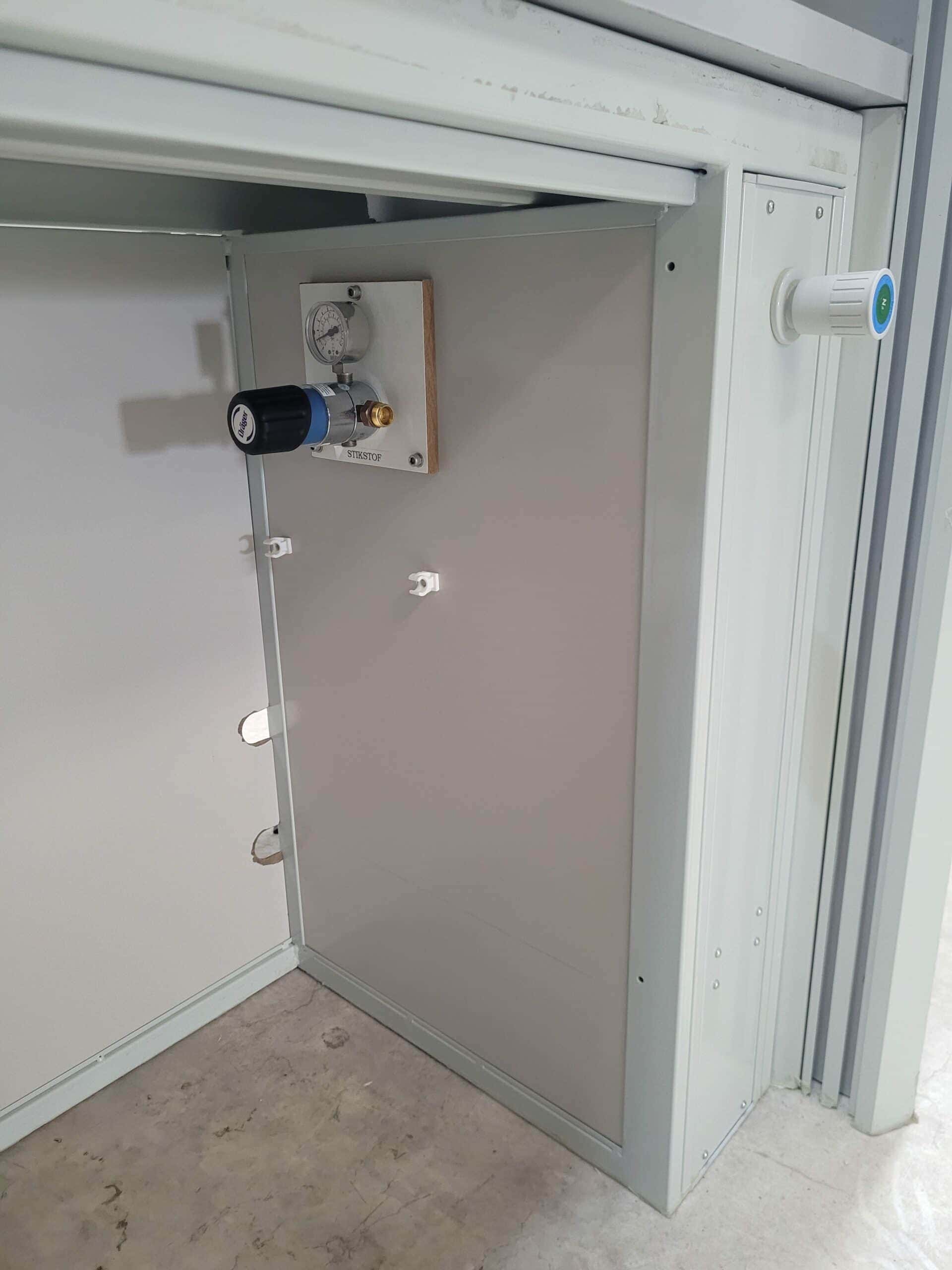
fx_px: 953
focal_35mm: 26
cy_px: 635
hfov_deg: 53.1
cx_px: 476
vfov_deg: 67.3
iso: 800
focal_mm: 5.4
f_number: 1.8
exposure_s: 1/50
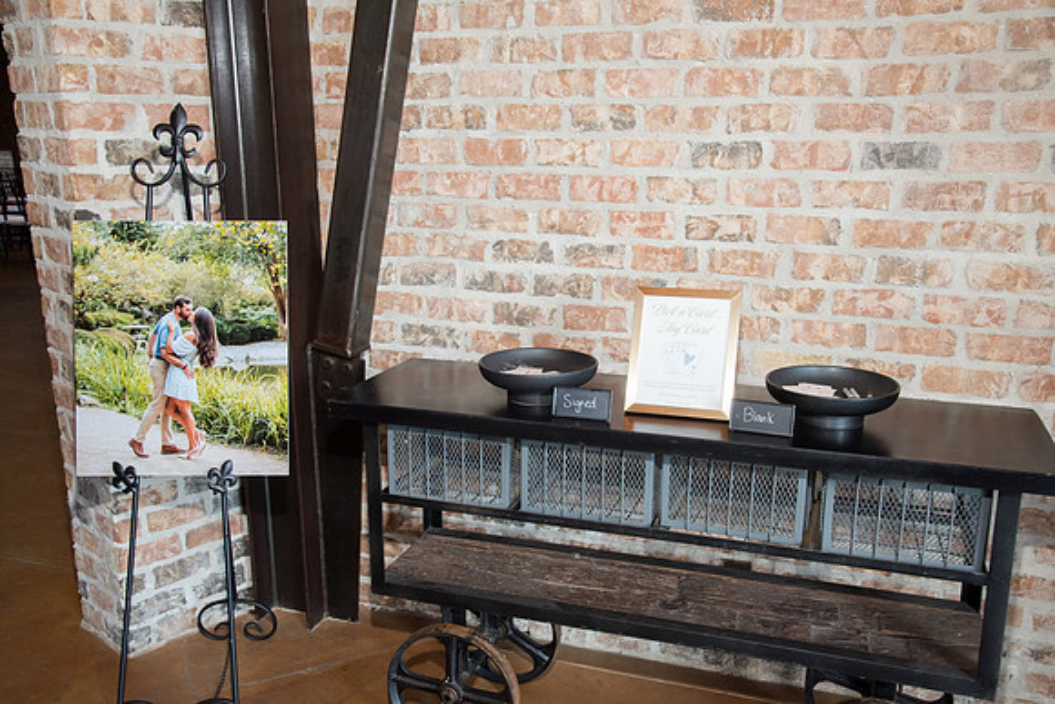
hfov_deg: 58.0
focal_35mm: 32
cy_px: 355
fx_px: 952
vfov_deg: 40.6
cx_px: 532
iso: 1250
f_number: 6.3
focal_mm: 32
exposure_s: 1/60
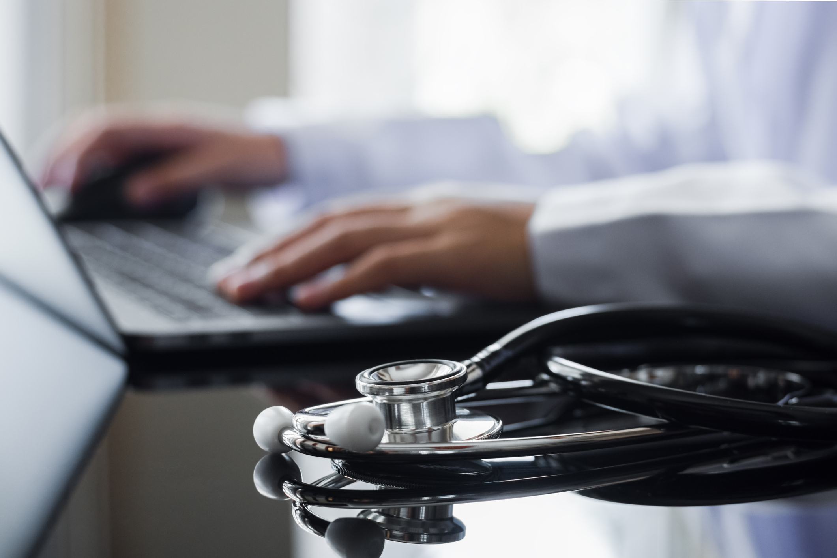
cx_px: 418
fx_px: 1744
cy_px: 279
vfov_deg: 18.2
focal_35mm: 75
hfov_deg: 27.0
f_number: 3.2
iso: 250
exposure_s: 1/100
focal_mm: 50
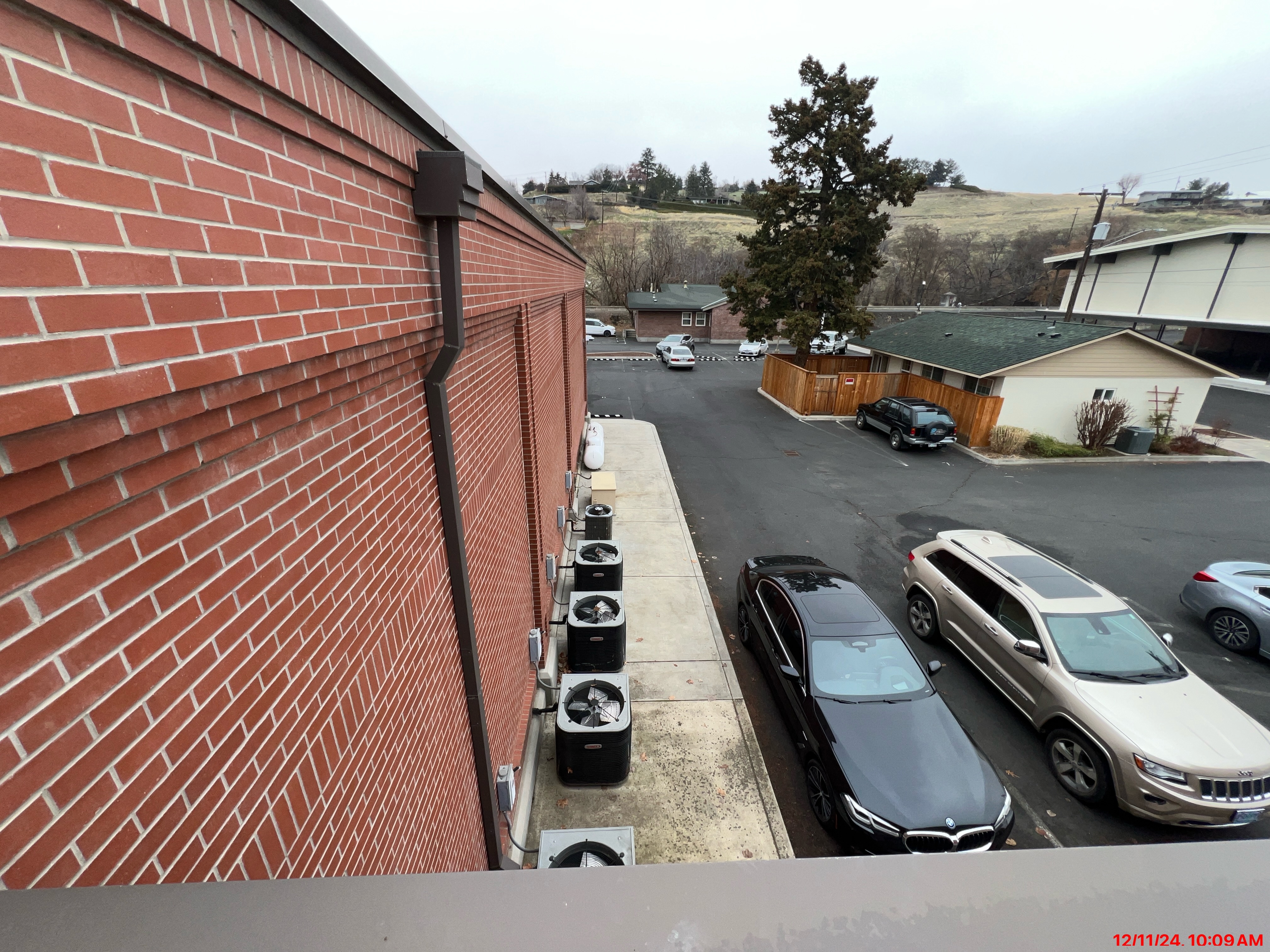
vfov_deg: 89.9
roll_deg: -0.7
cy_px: 476
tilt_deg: -21.2
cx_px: 635
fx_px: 477
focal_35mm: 13
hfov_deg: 106.2
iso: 25
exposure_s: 1/134
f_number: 1.8
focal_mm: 1.57
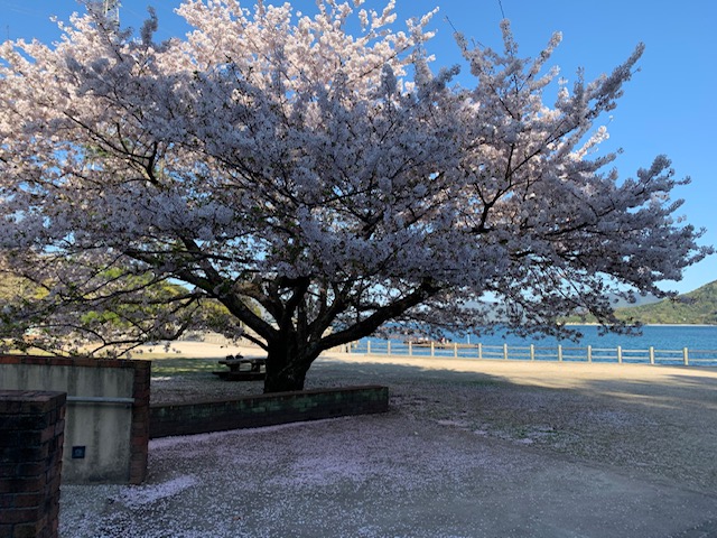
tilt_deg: +3.6
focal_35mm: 26
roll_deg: +1.5
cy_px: 269
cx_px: 358
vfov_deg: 53.1
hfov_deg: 67.3
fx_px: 539
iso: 25
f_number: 1.8
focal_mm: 4.25
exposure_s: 1/864
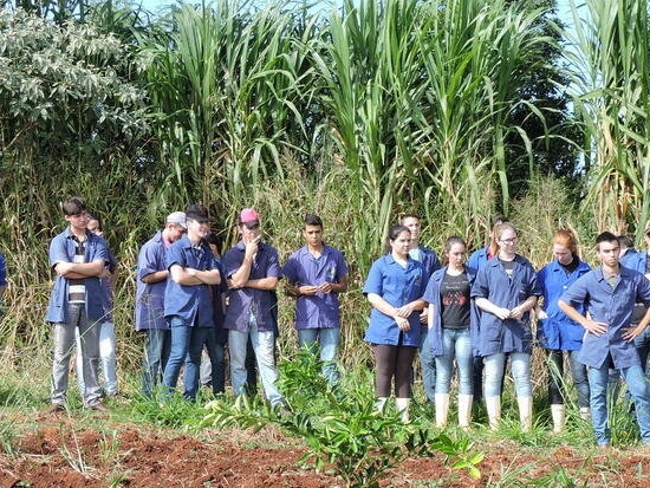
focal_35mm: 111
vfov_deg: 13.3
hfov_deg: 17.7
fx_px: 2085
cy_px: 290
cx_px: 391
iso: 100
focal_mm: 8.4
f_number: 3.5
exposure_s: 1/320
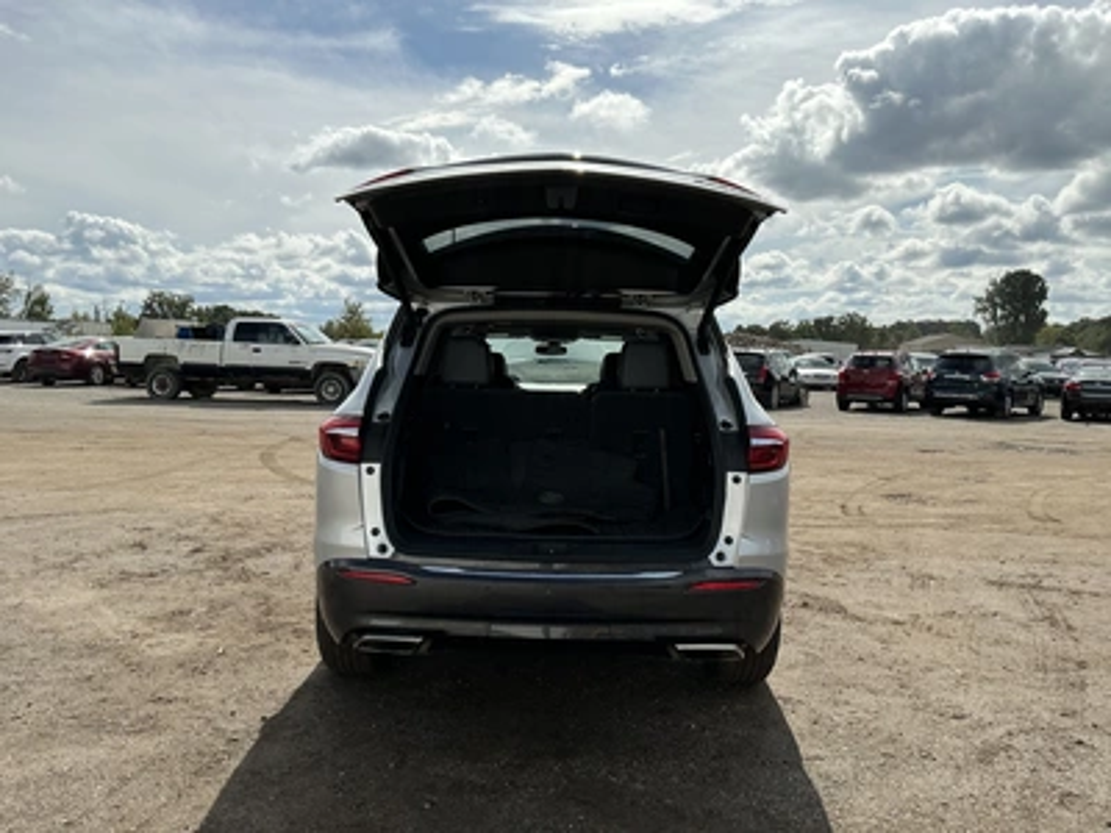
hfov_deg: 63.4
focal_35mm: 28
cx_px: 556
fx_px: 899
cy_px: 416
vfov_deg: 49.7
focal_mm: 3
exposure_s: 1/4405
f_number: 1.8
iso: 25
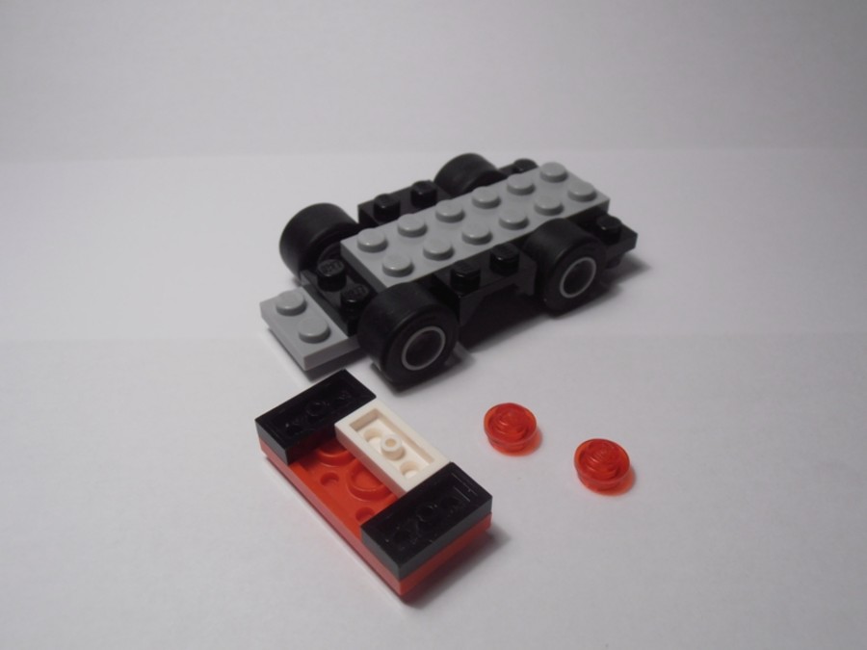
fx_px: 927
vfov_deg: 38.7
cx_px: 434
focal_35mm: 37
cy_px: 325
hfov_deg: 50.1
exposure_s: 1/80
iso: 80
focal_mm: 6.61
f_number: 3.9
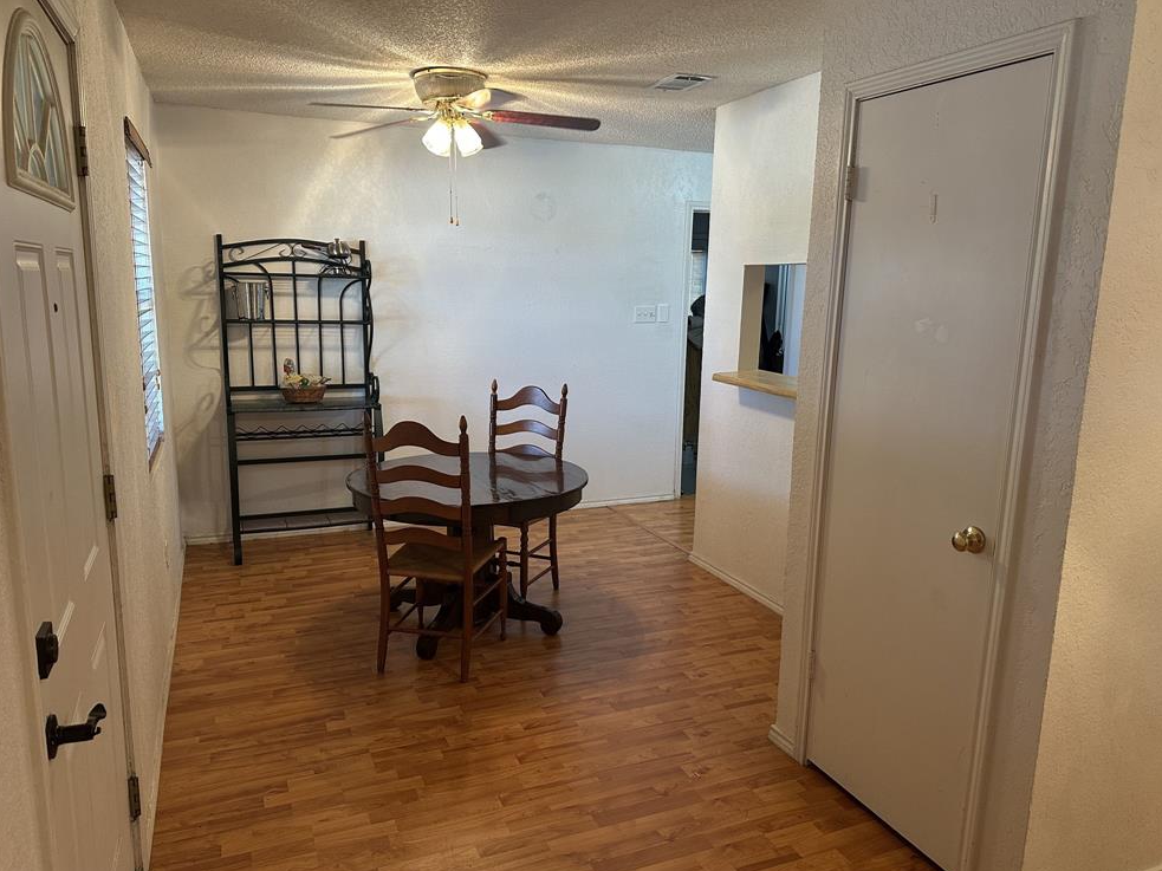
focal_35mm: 25
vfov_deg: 54.9
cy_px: 433
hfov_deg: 69.4
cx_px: 579
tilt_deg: -10.3
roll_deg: -1.4
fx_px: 839
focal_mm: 6.86
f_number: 1.78
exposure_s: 1/60
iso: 200
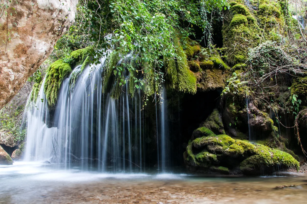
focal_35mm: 27
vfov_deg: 47.8
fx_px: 230
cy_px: 102
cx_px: 154
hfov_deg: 67.4
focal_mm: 18
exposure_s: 2
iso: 100
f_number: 22
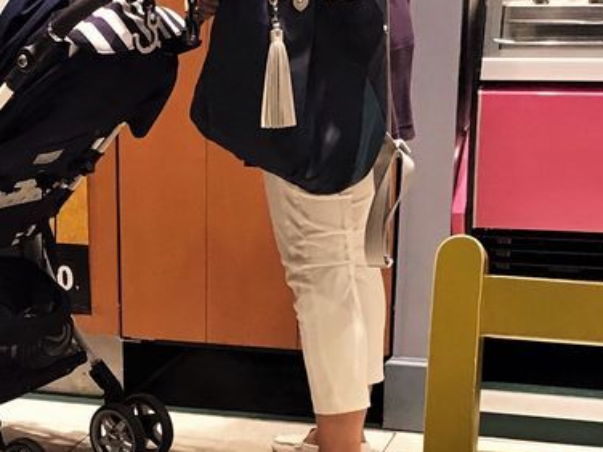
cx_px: -24
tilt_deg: -18.8
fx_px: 1725
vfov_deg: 14.7
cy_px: 471
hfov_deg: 19.2
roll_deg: +2.4
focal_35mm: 99
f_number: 2.4
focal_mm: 3.3
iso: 32
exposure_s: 1/30
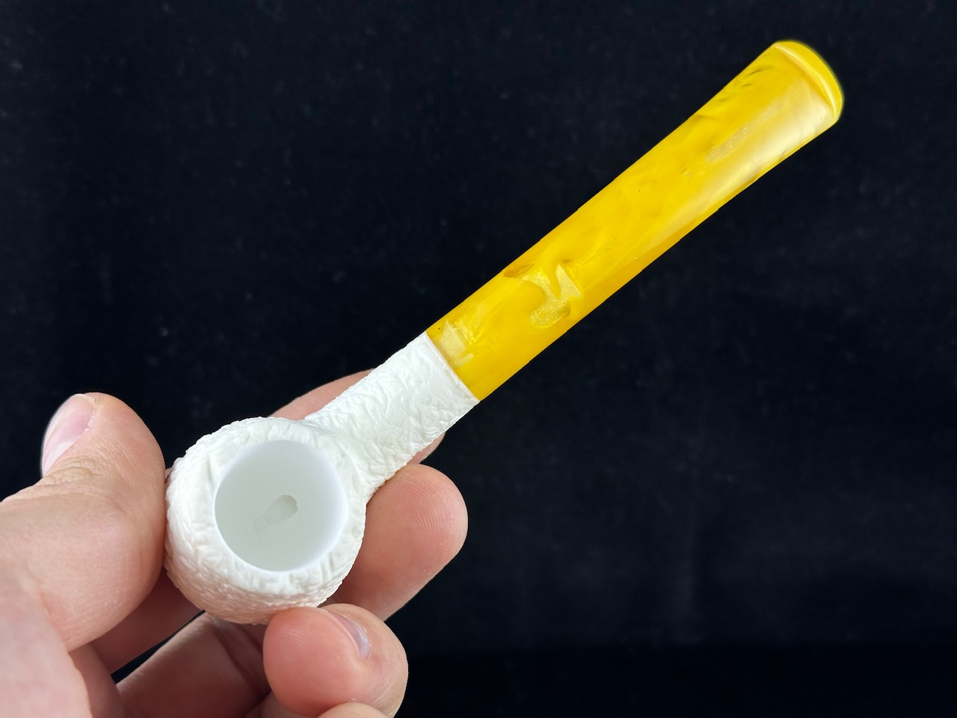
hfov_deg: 39.7
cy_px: 359
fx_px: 1327
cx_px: 478
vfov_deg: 30.3
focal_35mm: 48
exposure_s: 1/211
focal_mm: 6.86
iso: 50
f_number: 1.78
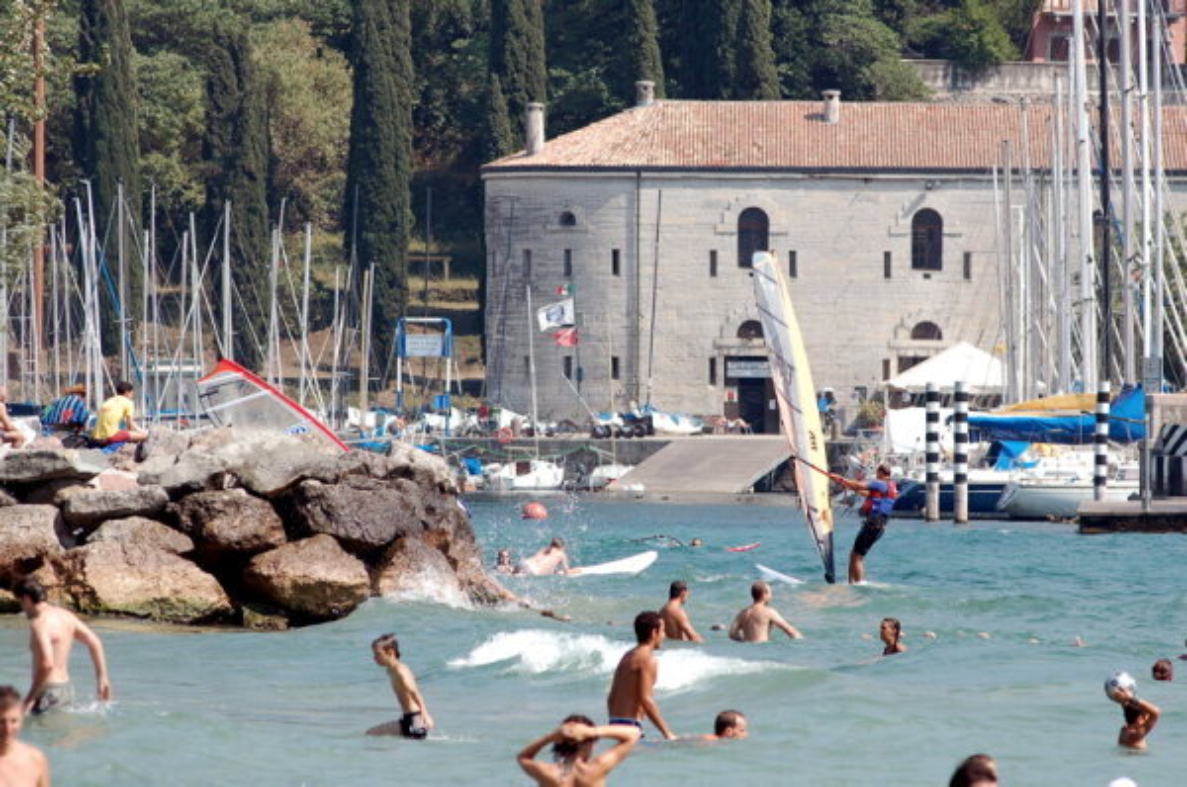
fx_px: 8888
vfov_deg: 5.1
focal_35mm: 270
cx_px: 594
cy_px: 394
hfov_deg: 7.6
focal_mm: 180
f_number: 5.6
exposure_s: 1/500
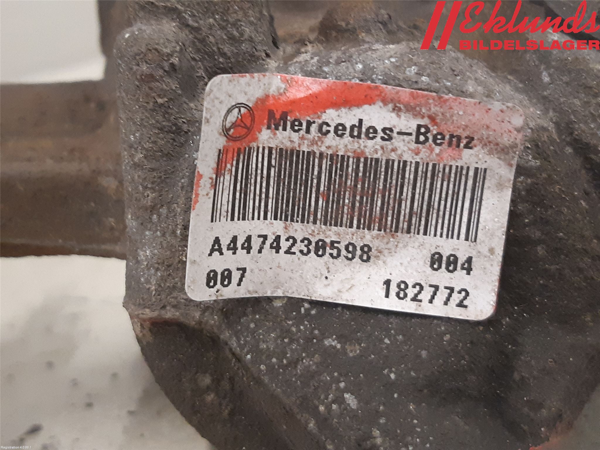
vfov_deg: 53.1
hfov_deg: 67.3
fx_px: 451
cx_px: 300
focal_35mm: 26
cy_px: 225
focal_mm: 3.93
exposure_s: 1/50
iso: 320
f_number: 1.7
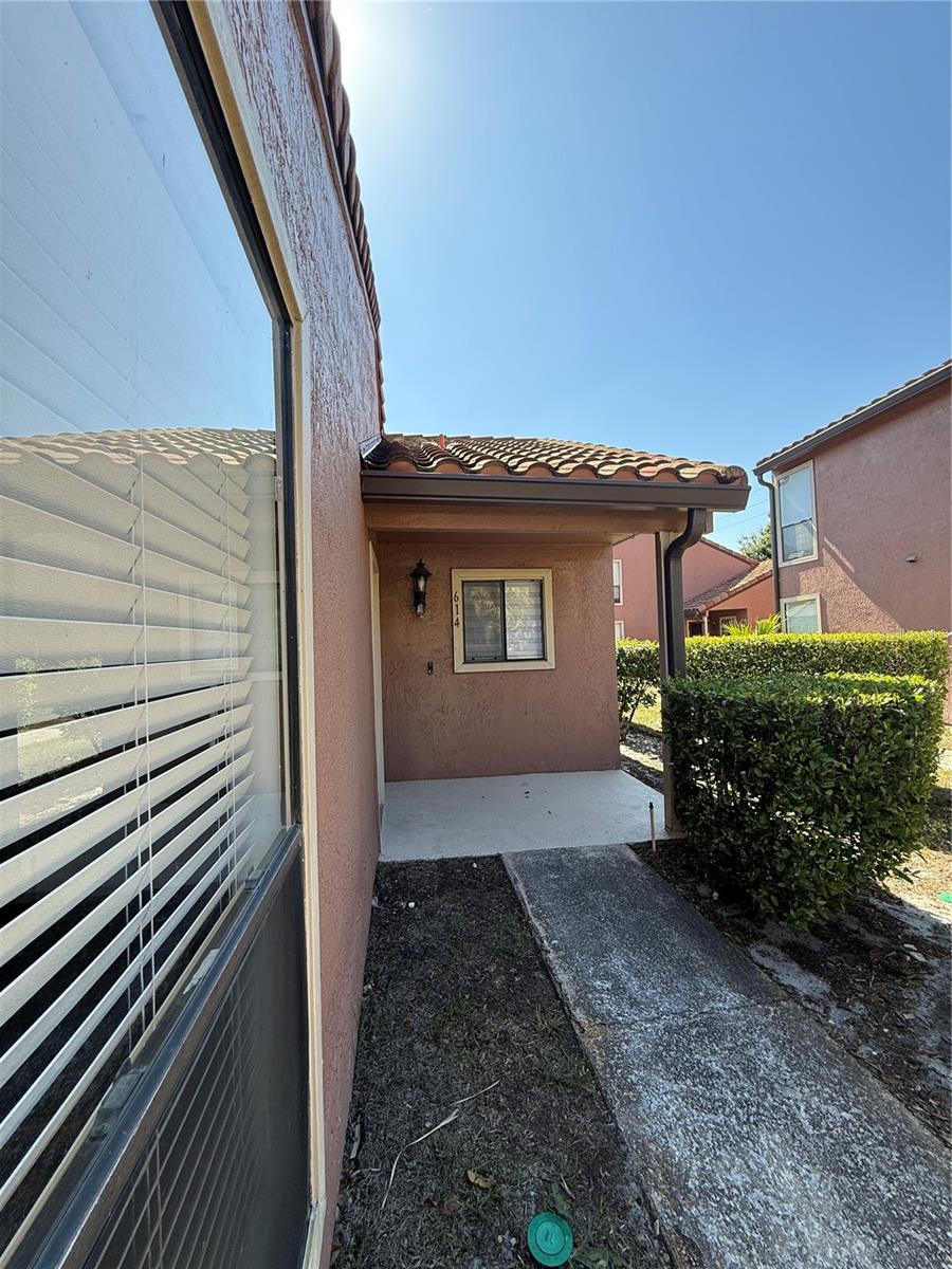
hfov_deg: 85.7
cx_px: 476
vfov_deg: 102.1
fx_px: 513
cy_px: 634
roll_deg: +1.2
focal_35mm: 14
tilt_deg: +2.3
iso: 64
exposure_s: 1/390
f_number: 2.2
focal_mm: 2.22
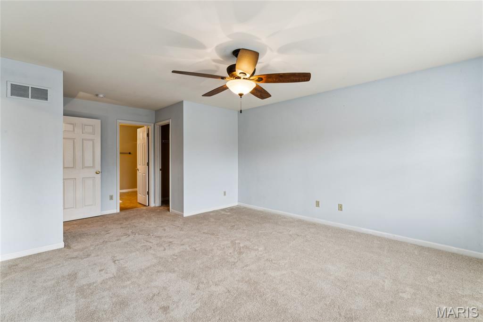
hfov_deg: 96.4
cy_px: 161
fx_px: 216
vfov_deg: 73.4
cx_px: 242
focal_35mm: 16
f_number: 13
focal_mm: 16.1
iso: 200
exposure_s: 1/3.33
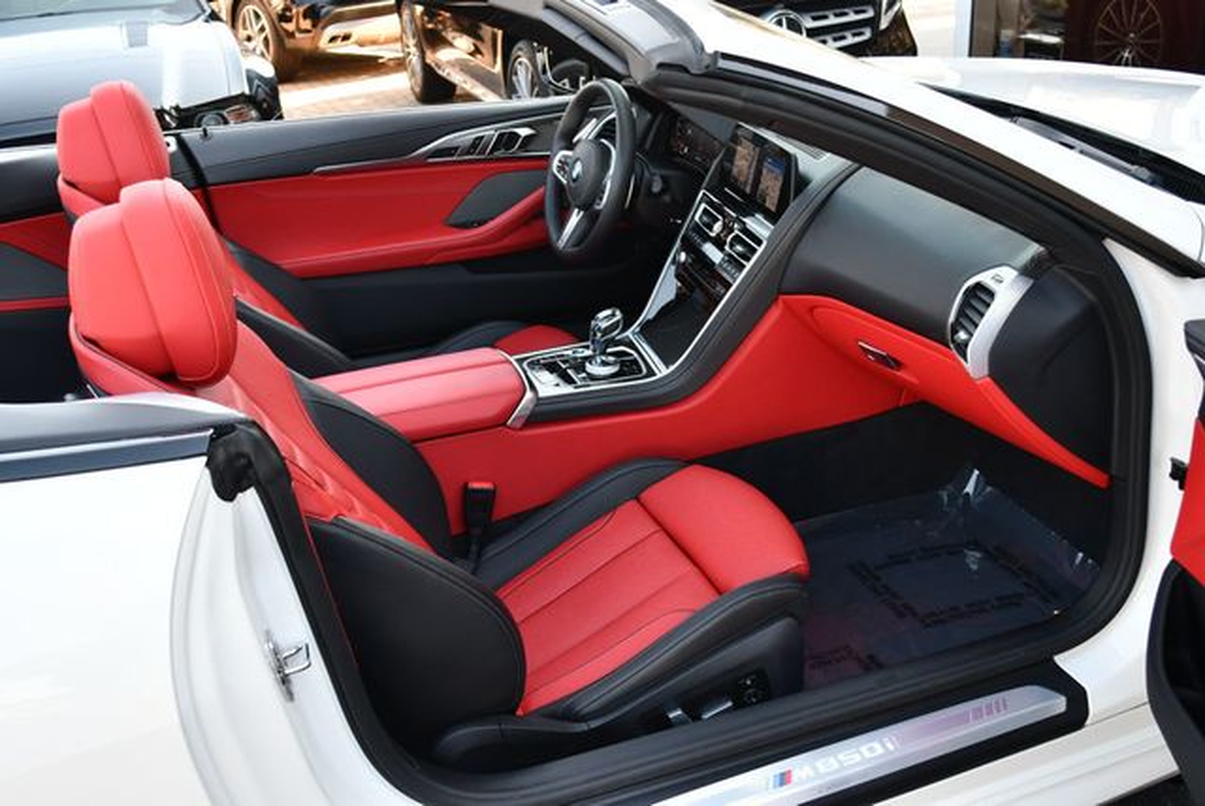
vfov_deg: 36.9
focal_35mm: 36
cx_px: 602
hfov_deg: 53.1
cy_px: 403
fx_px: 1206
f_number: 3.5
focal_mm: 18
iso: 400
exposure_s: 1/250
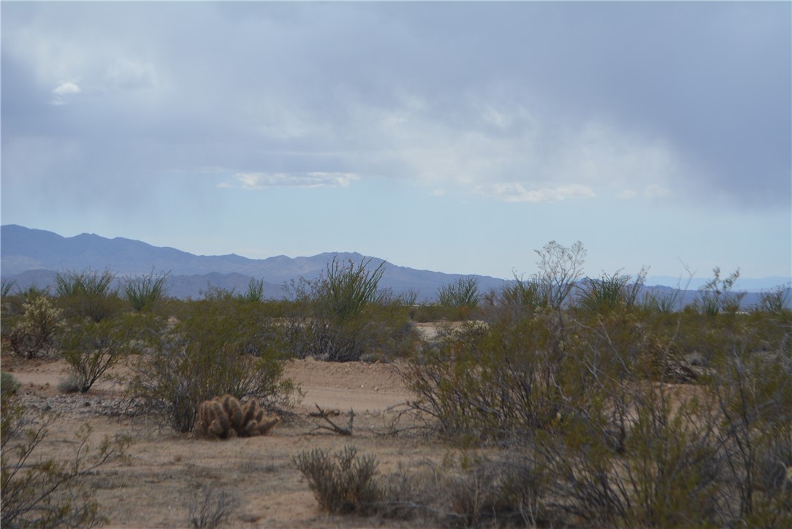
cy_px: 264
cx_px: 396
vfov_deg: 16.6
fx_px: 1816
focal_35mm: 82
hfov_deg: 24.6
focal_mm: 55
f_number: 7.1
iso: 400
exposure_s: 1/2000
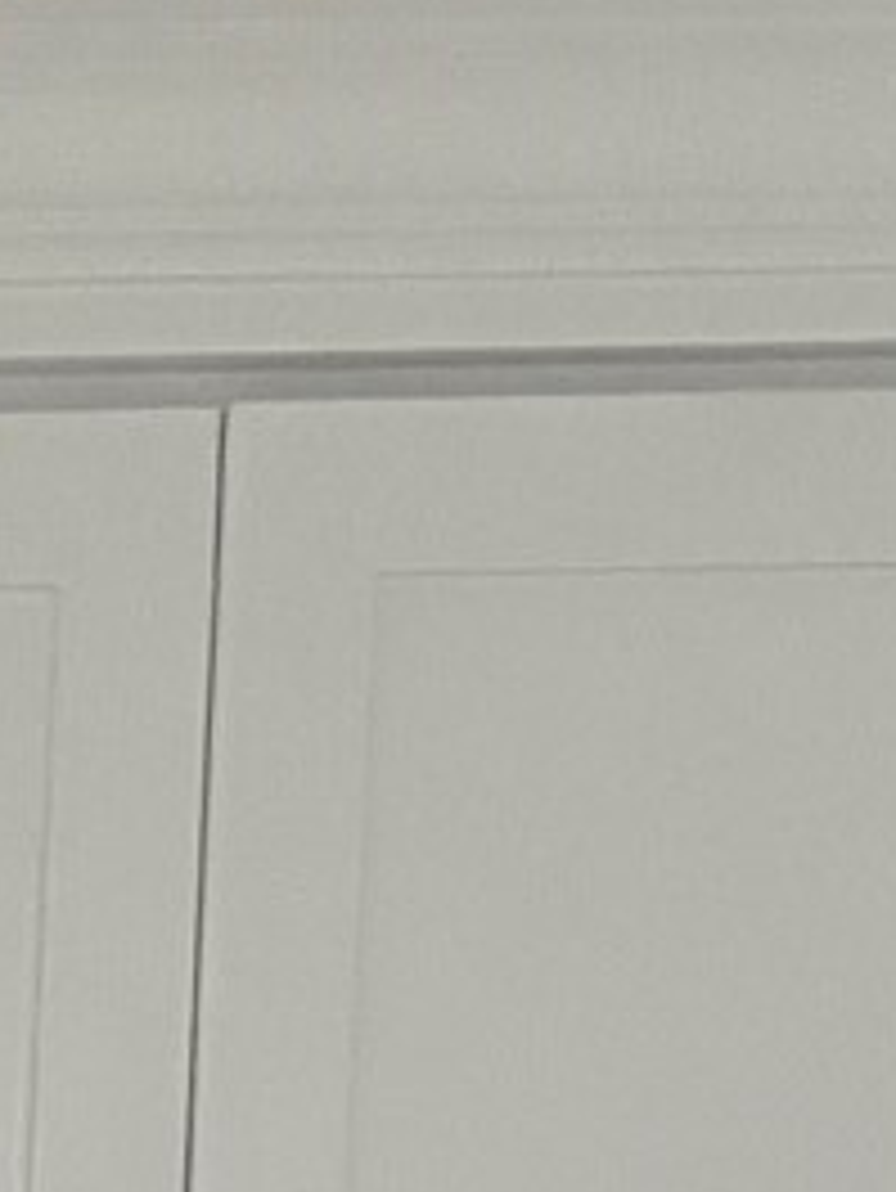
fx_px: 6931
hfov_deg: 6.7
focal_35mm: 201
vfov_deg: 8.1
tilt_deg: -8.9
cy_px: 3783
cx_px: -1783
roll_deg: +1.0
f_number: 1.6
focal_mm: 5.96
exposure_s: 1/60
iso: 320
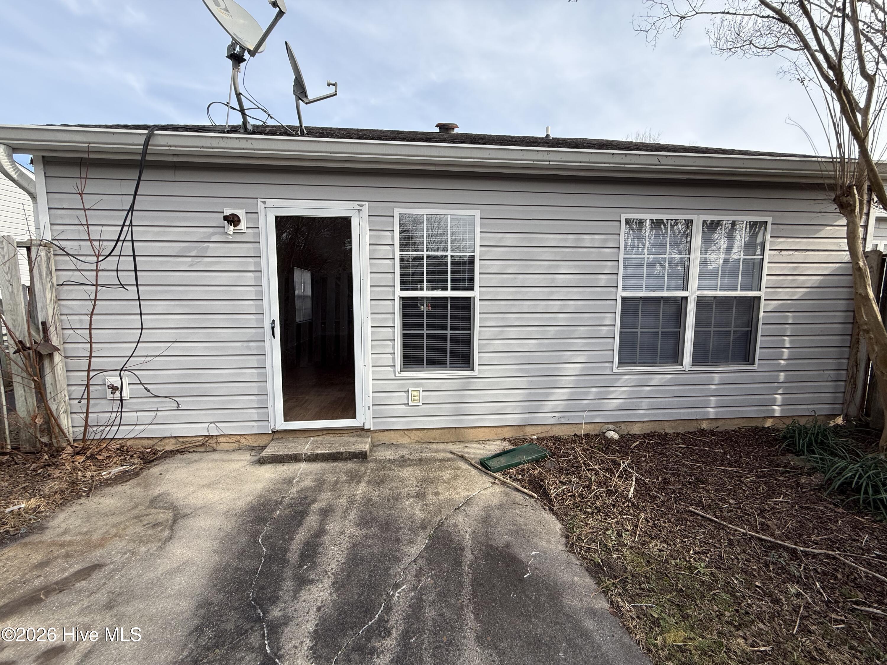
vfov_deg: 85.7
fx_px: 359
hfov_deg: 102.1
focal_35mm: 14
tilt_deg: -4.0
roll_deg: -0.3
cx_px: 444
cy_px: 332
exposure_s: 1/686
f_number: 2.2
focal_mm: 2.22
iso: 50
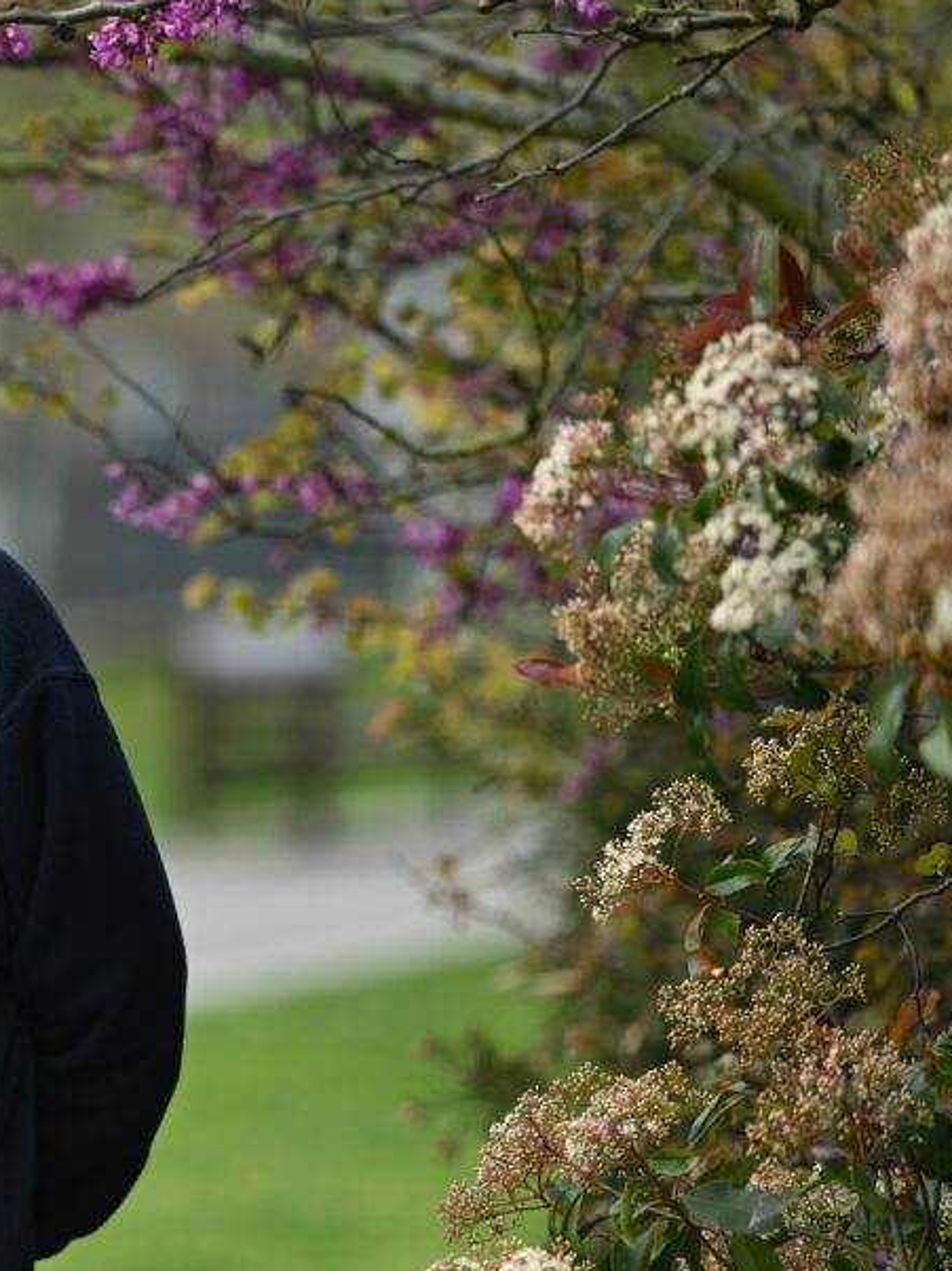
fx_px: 8110
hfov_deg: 6.7
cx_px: -46
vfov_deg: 9.0
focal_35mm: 221
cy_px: 666
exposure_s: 1/4000
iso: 220
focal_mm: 135
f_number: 1.8
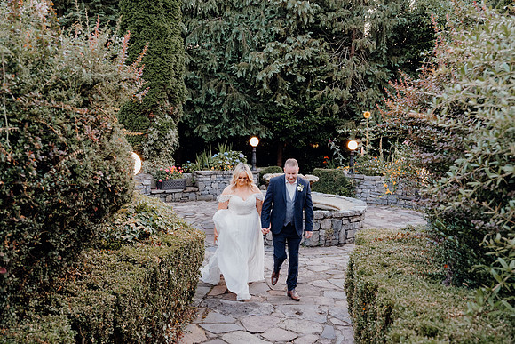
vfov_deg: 38.9
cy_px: 172
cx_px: 258
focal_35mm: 34
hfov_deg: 55.8
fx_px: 486
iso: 4000
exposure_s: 1/160
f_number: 3.5
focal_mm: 34
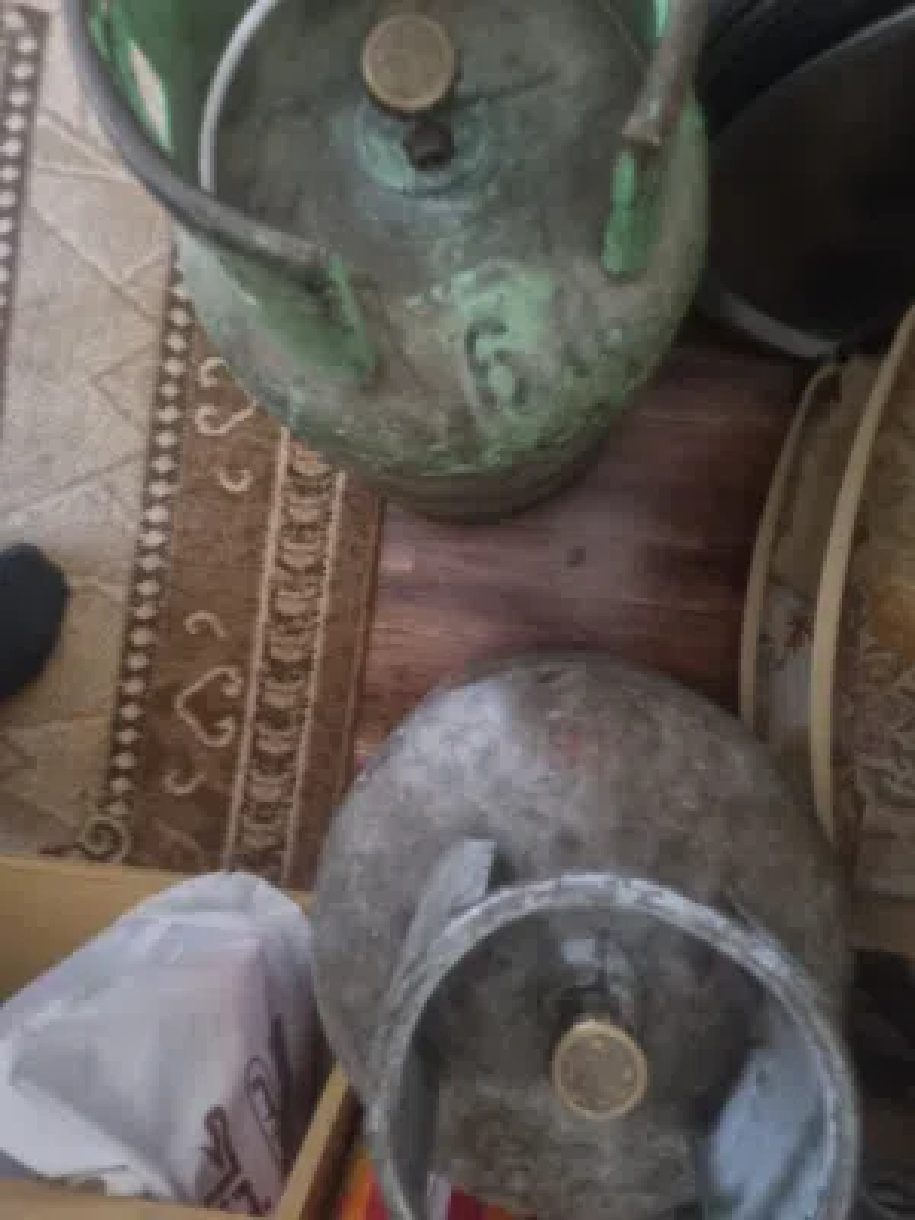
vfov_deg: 67.3
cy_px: 610
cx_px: 458
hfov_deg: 53.1
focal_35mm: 26
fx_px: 916
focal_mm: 5.4
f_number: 1.8
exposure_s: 1/25
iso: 1250
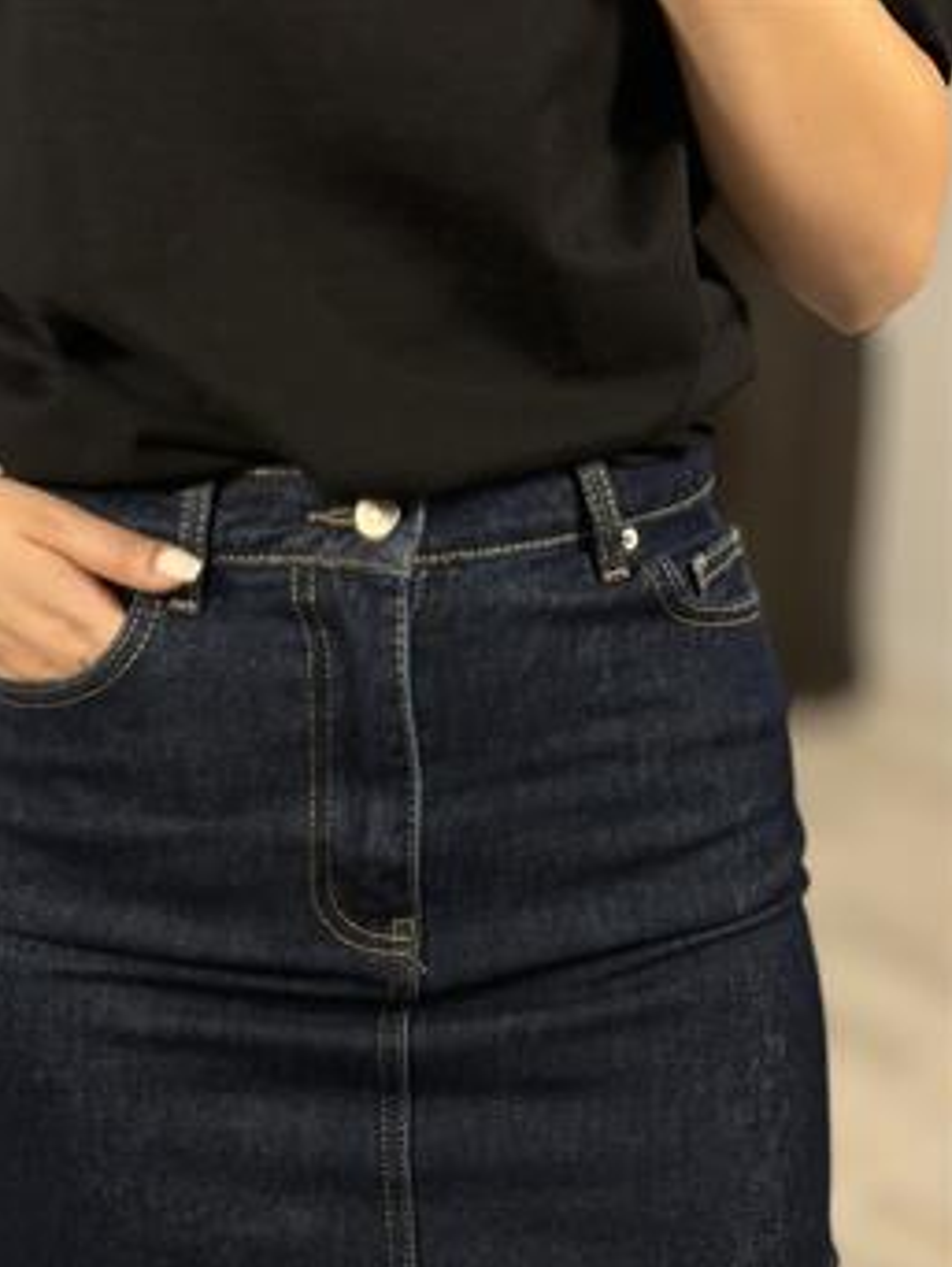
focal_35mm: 58
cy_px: 761
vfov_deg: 33.1
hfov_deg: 25.2
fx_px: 2124
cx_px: 385
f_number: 1.78
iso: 125
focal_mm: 6.86
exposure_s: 1/100
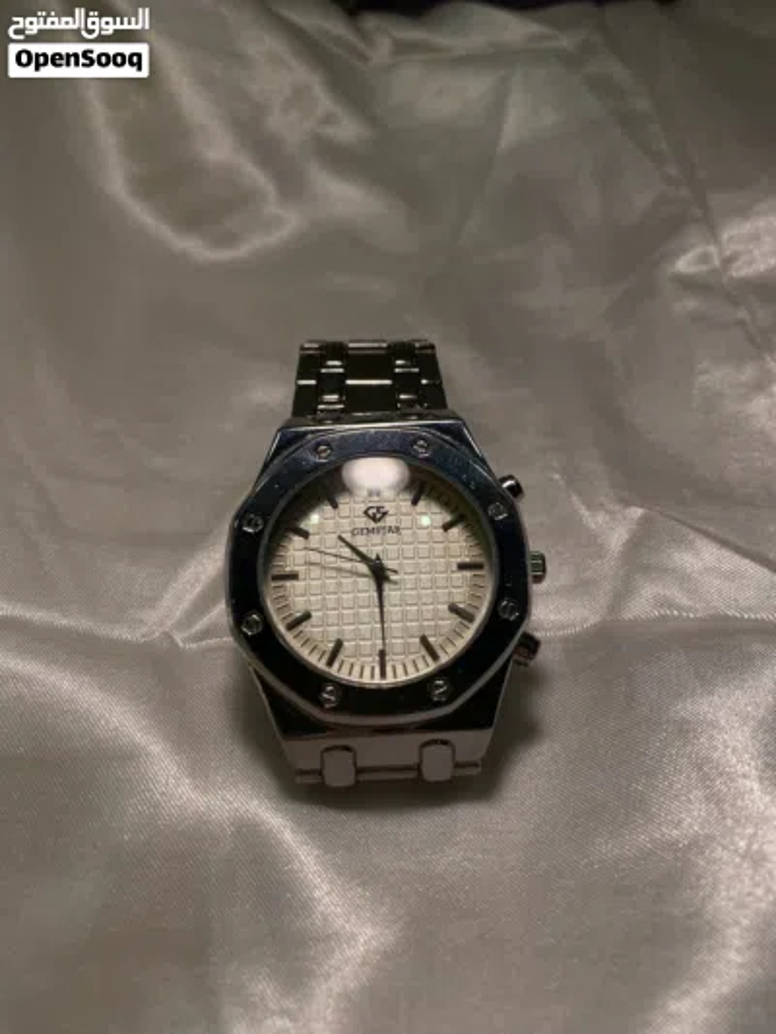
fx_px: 777
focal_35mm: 26
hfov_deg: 53.1
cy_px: 517
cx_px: 388
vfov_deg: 67.3
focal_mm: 4.25
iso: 32
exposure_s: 1/206
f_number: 1.8
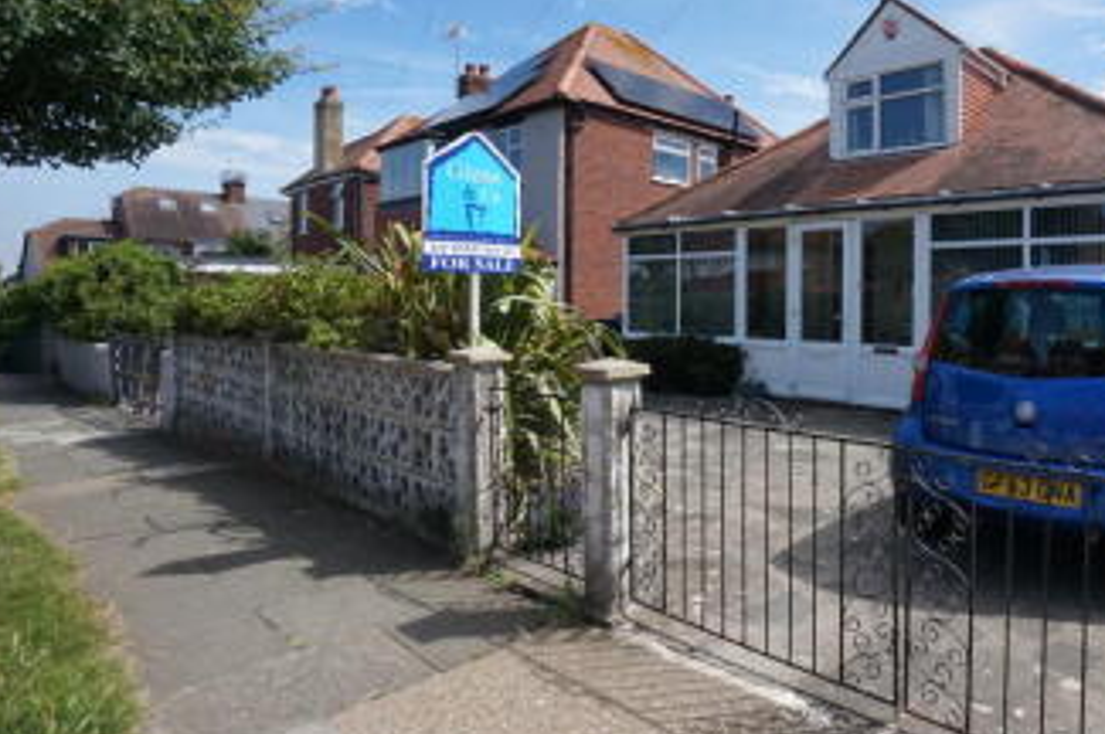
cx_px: 768
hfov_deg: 75.2
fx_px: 675
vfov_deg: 56.9
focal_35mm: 22
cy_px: 314
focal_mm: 10
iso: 1600
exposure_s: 1/1250
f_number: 13
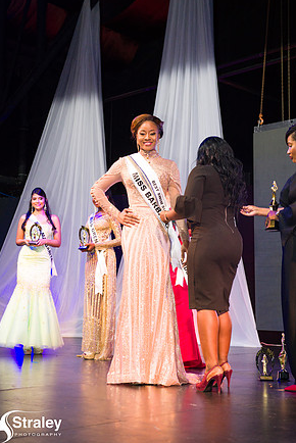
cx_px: 144
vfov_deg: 34.5
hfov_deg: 23.4
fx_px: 714
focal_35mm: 58
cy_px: 216
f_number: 5
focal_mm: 56
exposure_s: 1/160
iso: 4000
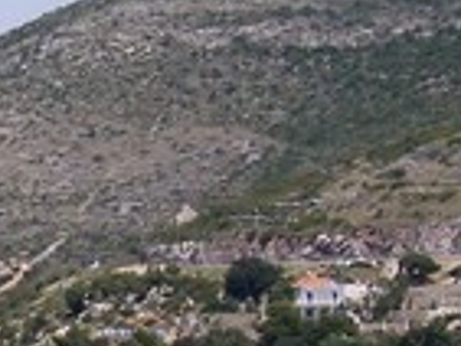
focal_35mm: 154
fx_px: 2053
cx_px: -294
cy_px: 326
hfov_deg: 12.0
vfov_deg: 9.6
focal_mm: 5.6
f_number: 5.6
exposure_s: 1/750
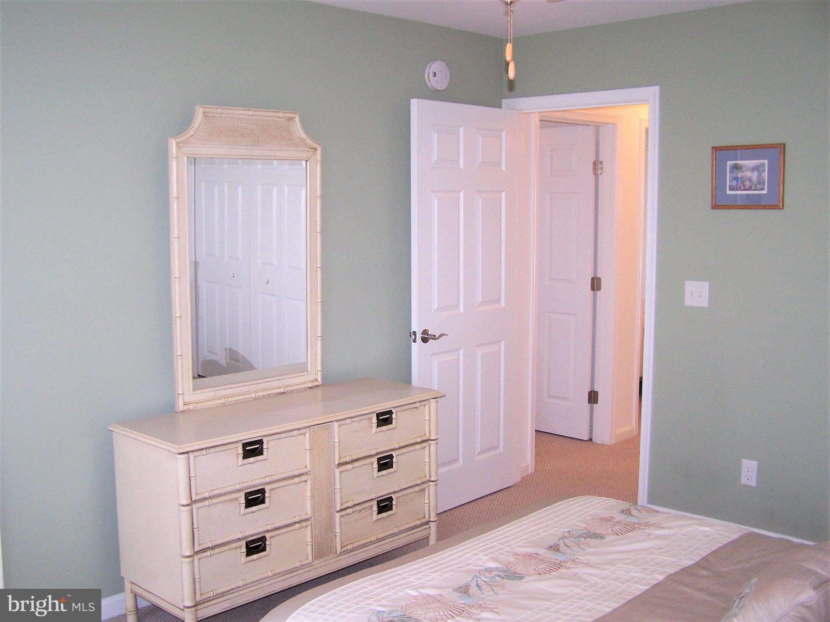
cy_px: 311
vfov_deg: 37.7
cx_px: 415
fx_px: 911
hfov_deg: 49.0
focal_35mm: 38
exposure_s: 1/60
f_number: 2.8
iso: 140
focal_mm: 6.3
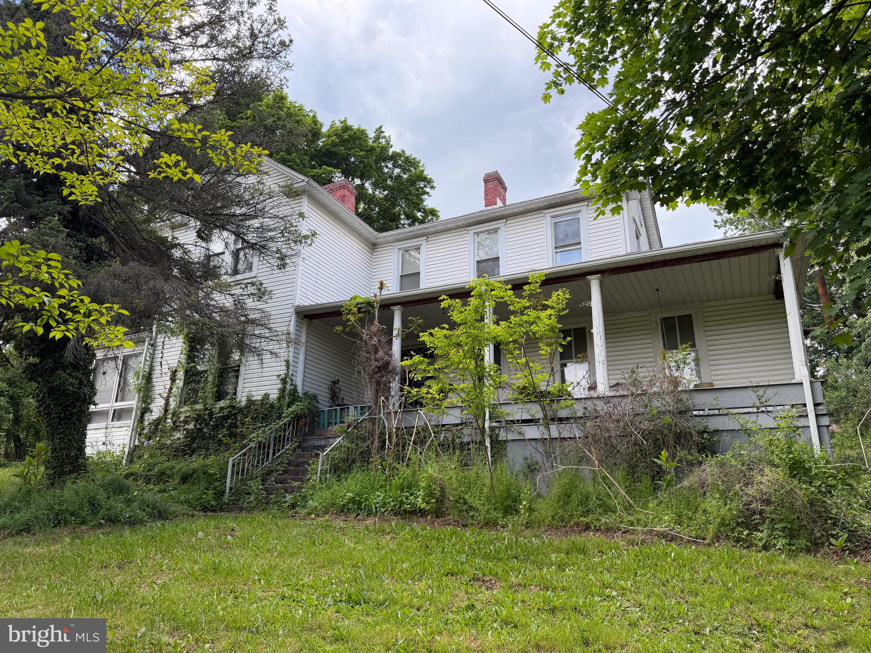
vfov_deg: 56.8
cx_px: 436
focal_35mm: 24
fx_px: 604
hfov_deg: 71.6
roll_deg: -0.8
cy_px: 326
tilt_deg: +18.8
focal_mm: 6.76
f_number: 1.78
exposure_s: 1/909
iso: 100
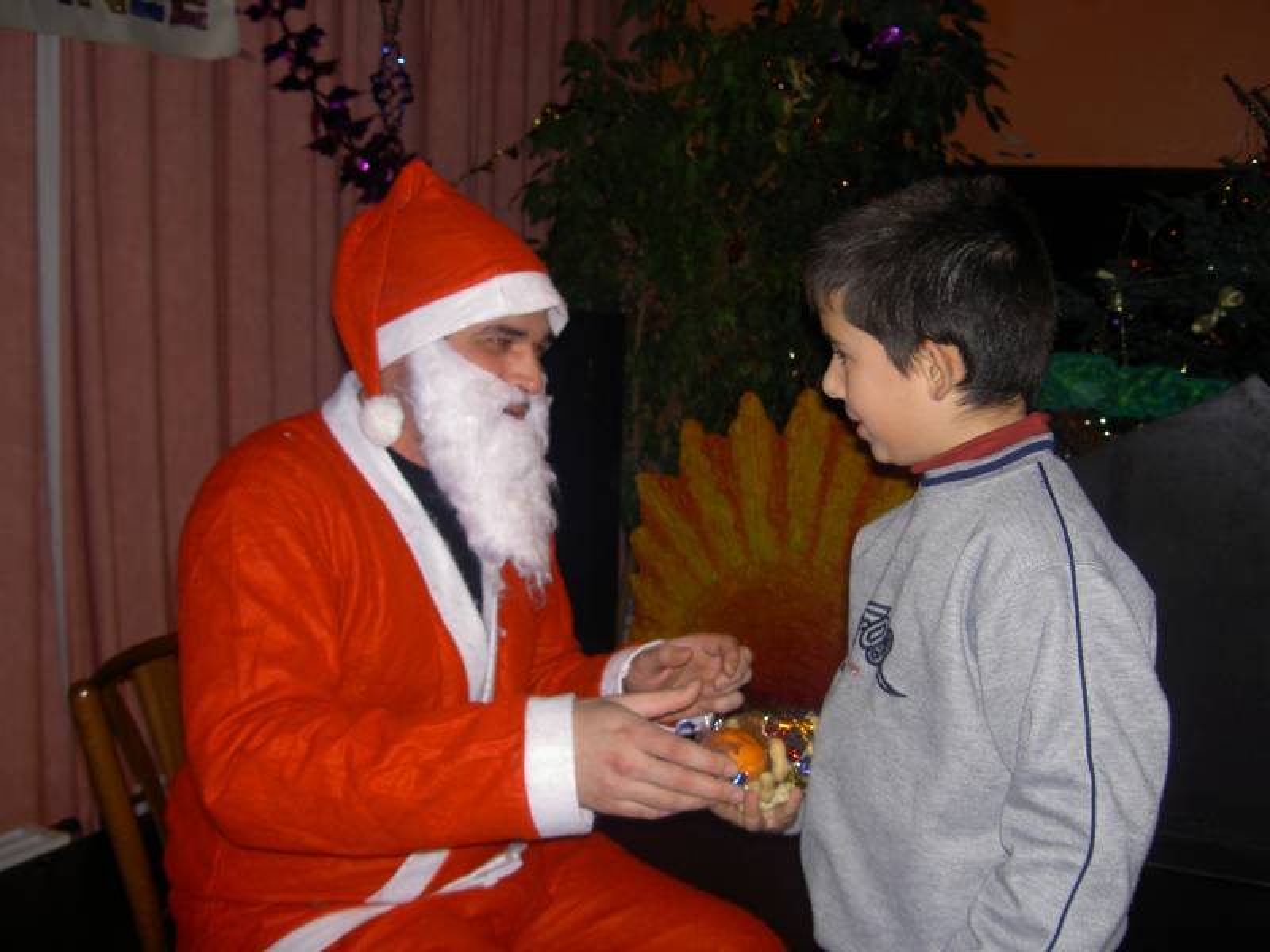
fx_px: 1431
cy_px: 476
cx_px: 635
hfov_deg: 47.9
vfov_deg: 36.8
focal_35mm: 39
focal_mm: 8
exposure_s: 1/60
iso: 100
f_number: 2.8
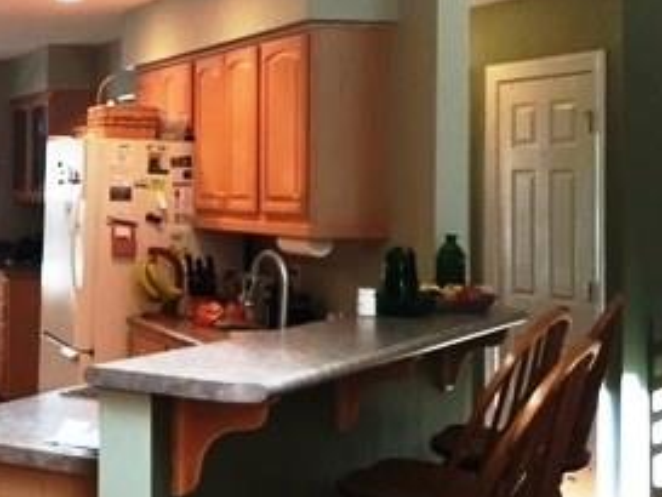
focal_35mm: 68
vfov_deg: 21.6
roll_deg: -0.7
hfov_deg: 26.3
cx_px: -68
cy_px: 170
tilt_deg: +0.5
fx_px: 1301
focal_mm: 4.15
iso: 50
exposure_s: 1/30
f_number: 2.2
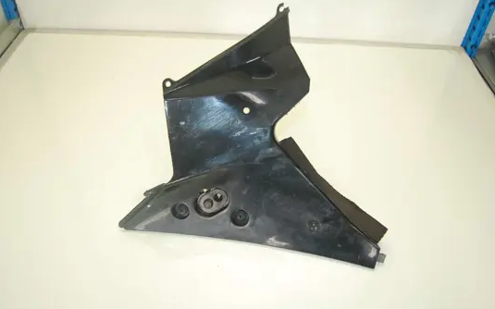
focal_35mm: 31
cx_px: 246
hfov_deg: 61.3
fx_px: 418
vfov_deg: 40.6
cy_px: 150
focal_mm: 20
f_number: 3.8
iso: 360
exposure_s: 1/60
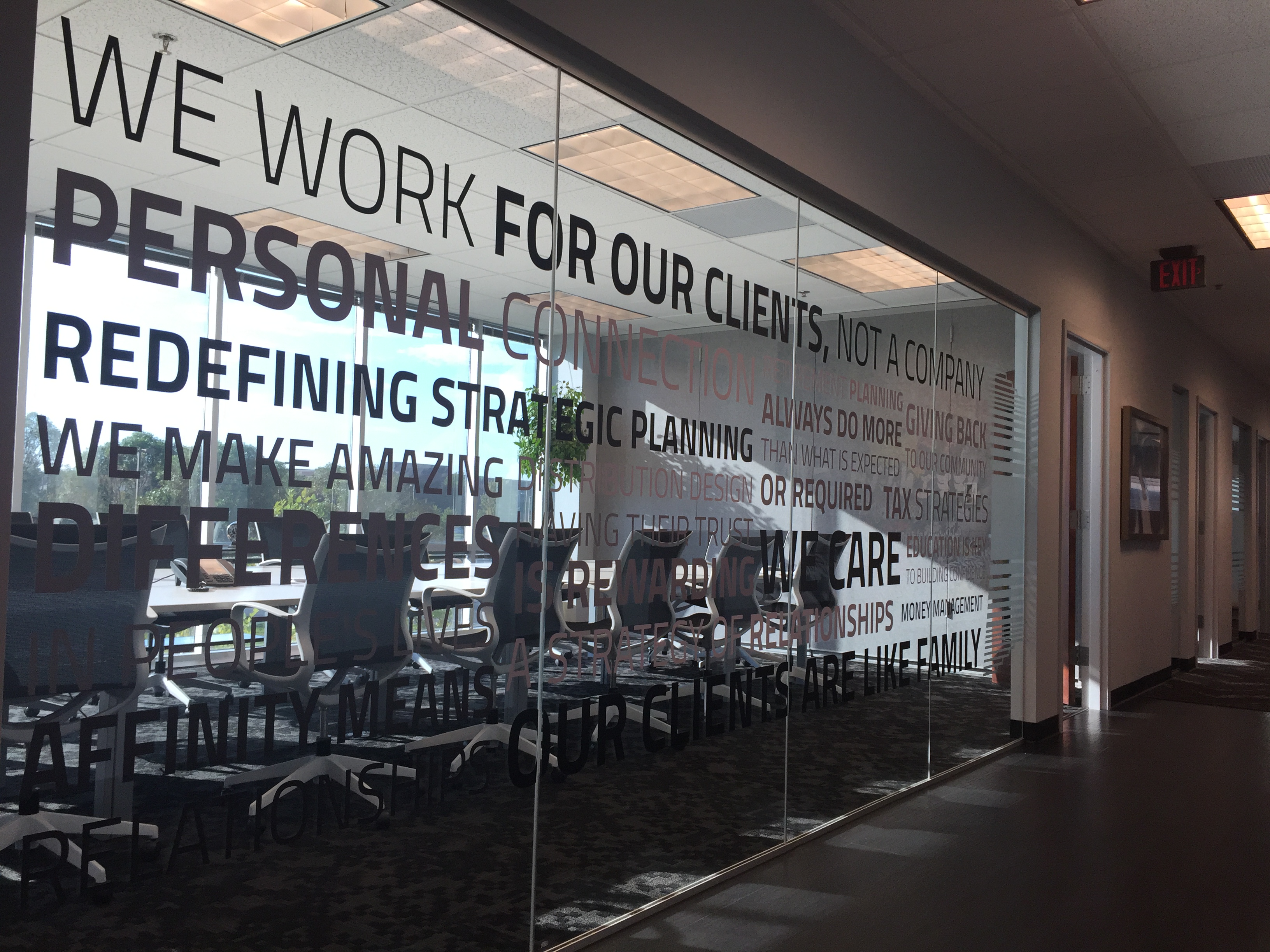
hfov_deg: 61.7
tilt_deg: +2.4
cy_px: 476
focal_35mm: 29
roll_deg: -1.5
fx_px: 1064
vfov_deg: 48.2
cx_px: 635
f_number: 2.2
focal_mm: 4.15
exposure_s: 1/120
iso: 50
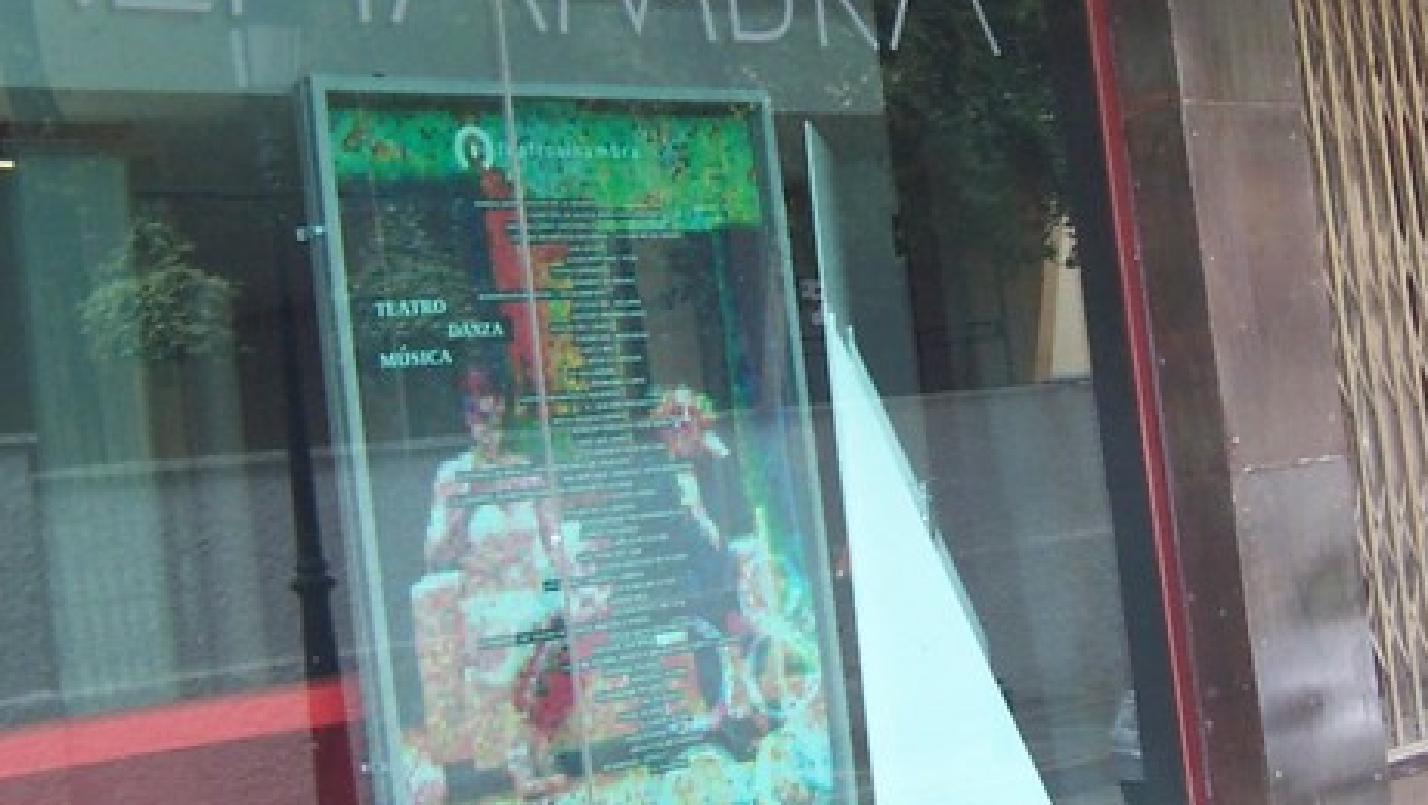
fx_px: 2576
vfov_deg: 17.7
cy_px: 248
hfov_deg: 30.5
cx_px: 1066
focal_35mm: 68
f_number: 2.8
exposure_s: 1/60
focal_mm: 5.6
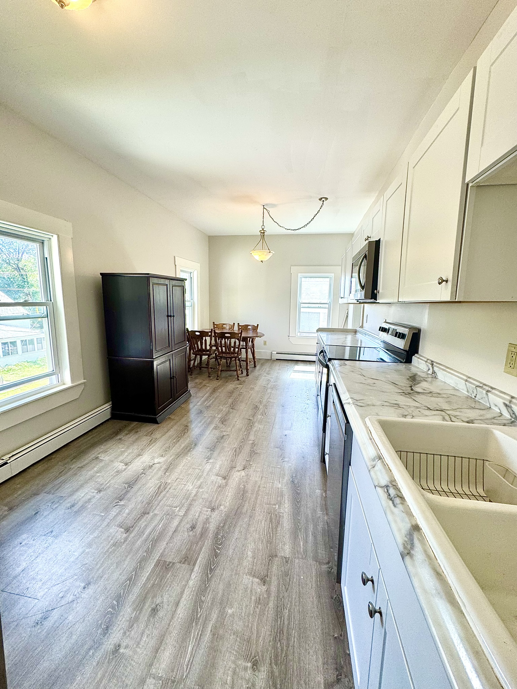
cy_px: 344
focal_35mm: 14
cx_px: 258
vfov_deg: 102.1
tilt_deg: -8.6
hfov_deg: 85.7
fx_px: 279
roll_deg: -1.0
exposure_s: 1/120
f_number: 2.2
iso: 100
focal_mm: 2.22
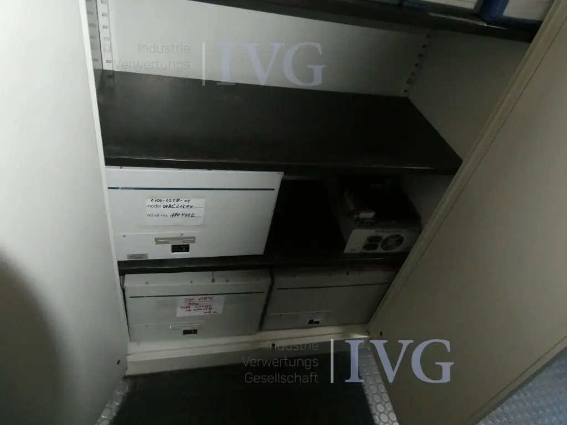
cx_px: 284
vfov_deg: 56.8
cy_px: 212
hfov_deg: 71.6
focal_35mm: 24
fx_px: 393
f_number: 3.3
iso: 800
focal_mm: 4.3
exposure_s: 1/60
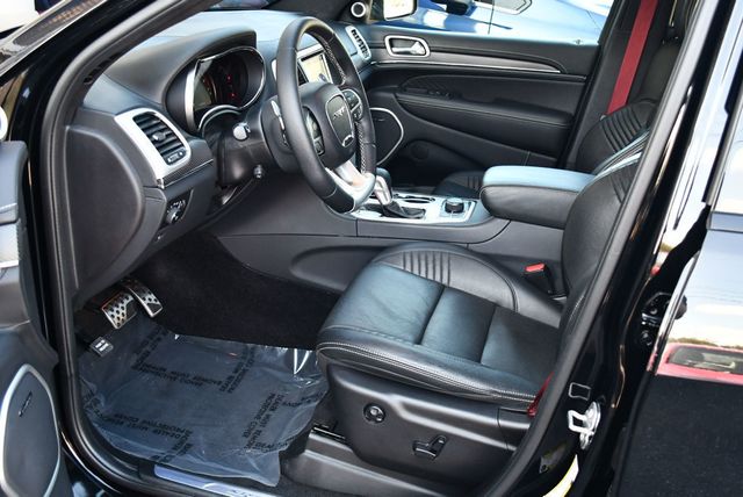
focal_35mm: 36
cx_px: 372
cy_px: 248
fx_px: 744
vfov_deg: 36.9
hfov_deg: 53.1
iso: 800
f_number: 3.5
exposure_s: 1/200
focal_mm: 18
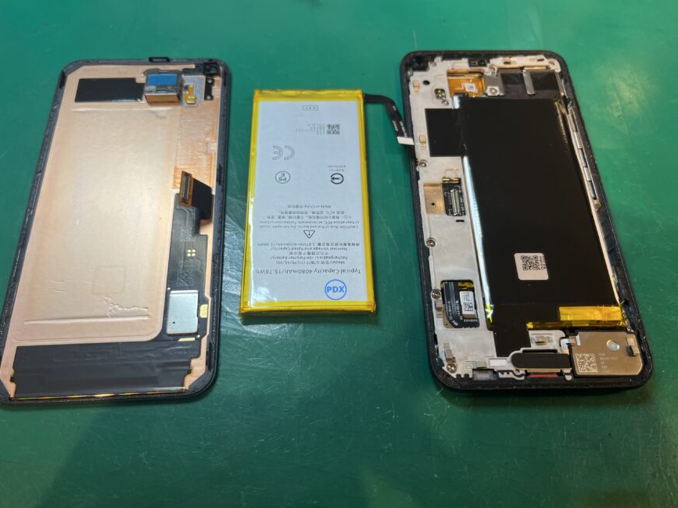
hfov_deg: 65.3
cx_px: 338
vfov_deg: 51.3
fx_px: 529
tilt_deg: -62.5
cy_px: 258
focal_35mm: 27
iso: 32
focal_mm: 5.1
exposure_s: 1/110
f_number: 1.6
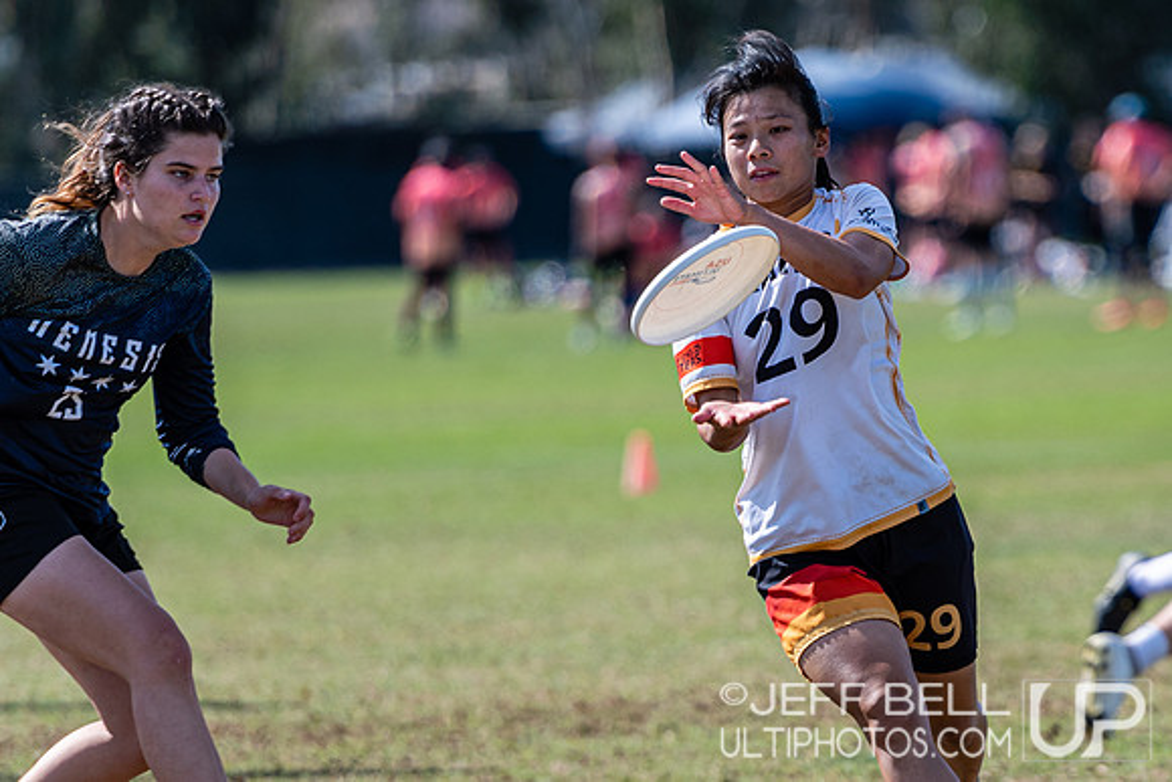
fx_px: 16744
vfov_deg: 2.7
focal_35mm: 514
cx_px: 1004
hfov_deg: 4.0
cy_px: 553
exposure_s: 1/1250
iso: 100
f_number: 3.2
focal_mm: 200
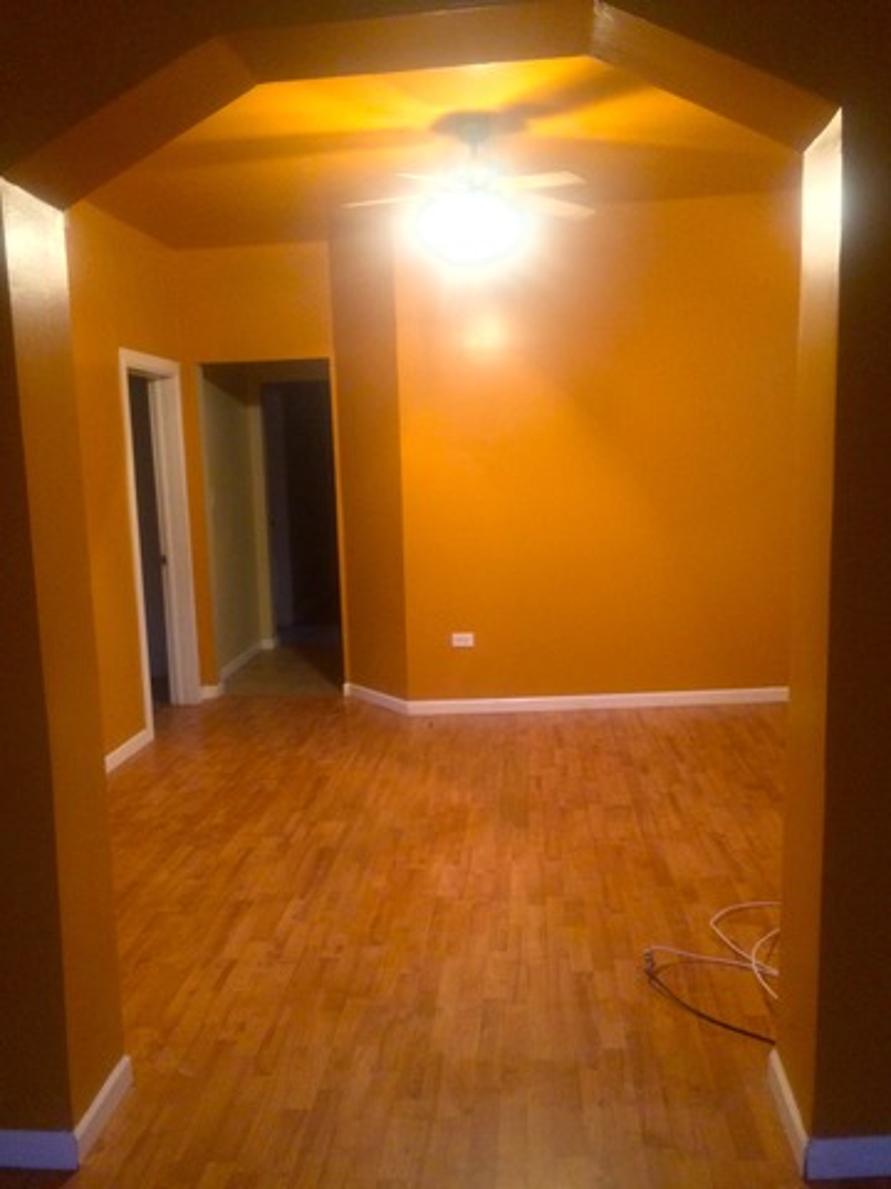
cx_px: 446
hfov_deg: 48.2
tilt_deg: -8.4
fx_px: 995
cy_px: 594
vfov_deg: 61.7
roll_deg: +0.9
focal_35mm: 29
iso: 320
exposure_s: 1/20
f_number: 2.2
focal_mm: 4.15
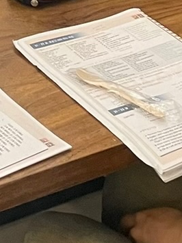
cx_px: -132
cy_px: -285
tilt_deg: -14.3
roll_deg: +2.7
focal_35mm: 150
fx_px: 1052
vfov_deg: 11.5
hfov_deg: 9.5
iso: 320
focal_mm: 4.2
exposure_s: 1/60
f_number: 1.6
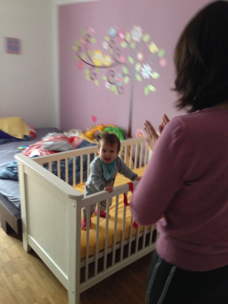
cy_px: 152
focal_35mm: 33
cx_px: 114
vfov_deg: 55.4
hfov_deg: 42.9
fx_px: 290
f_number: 2.4
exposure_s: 1/20
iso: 320
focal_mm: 4.12
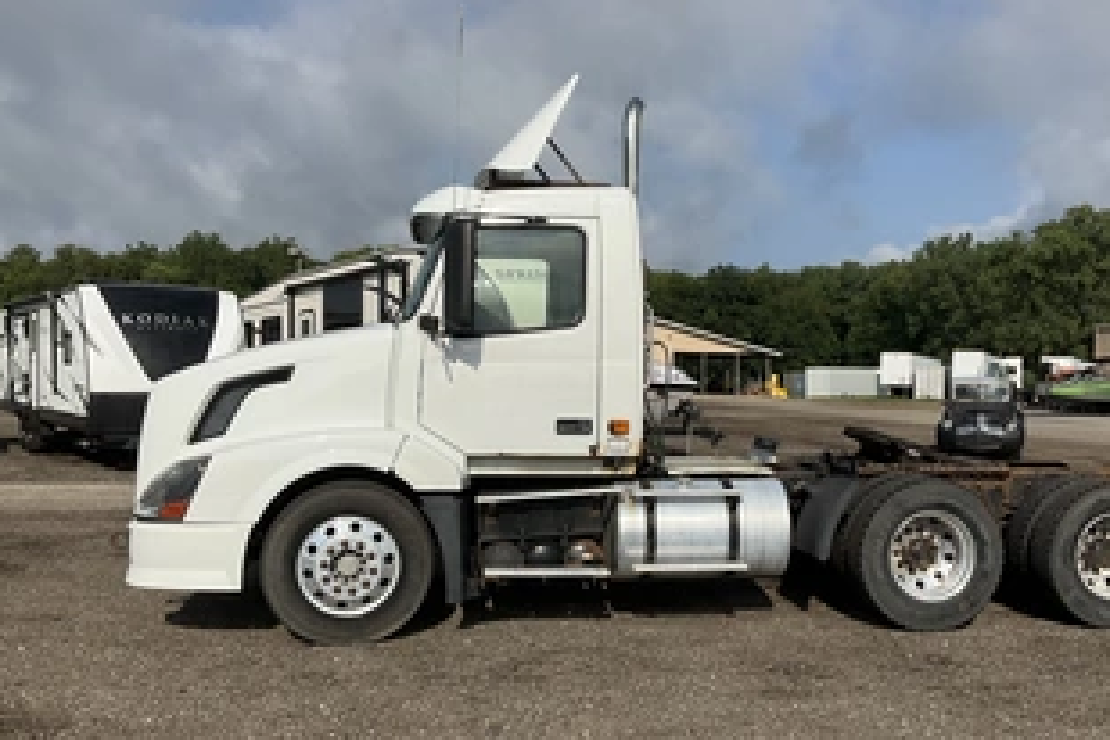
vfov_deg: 34.2
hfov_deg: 49.3
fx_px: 1202
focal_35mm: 39
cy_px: 395
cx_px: 657
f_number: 1.8
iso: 25
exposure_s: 1/3322
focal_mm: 3
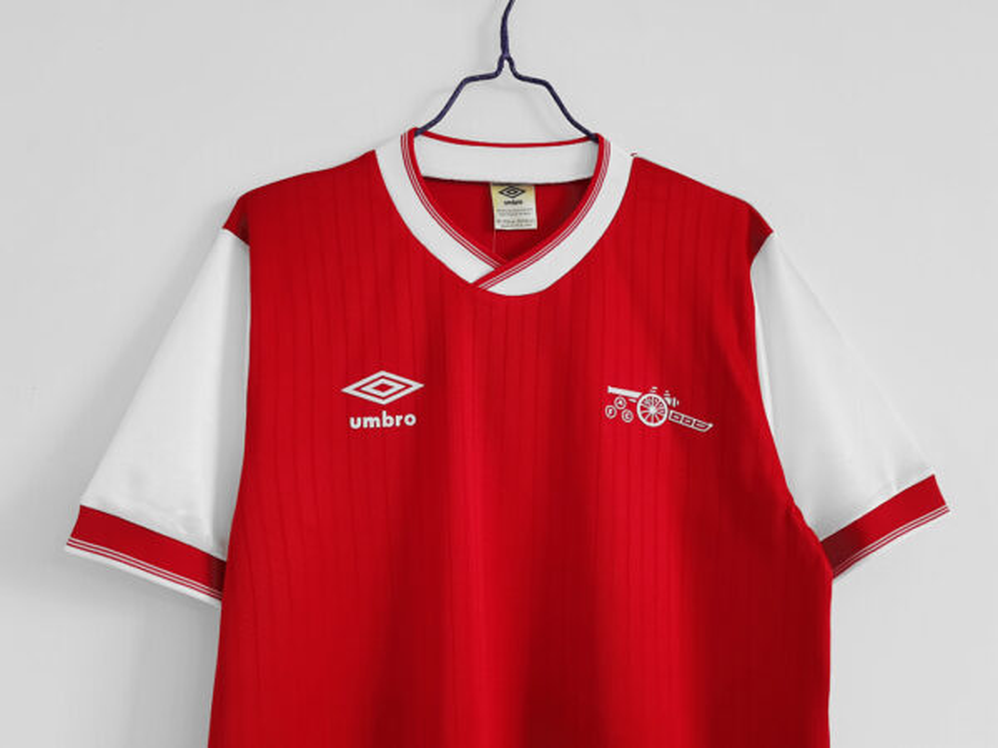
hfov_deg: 56.8
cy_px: 374
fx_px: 923
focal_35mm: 32
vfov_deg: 44.2
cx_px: 499
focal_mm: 5.58
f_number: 1.8
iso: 250
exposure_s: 1/50
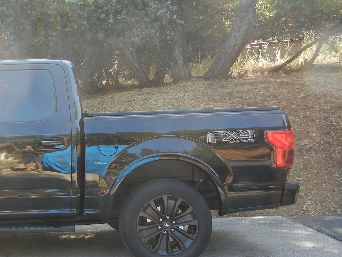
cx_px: 10
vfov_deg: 24.7
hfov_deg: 30.6
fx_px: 583
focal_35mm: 59
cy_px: 167
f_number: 3.5
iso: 160
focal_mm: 5.4
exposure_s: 1/124
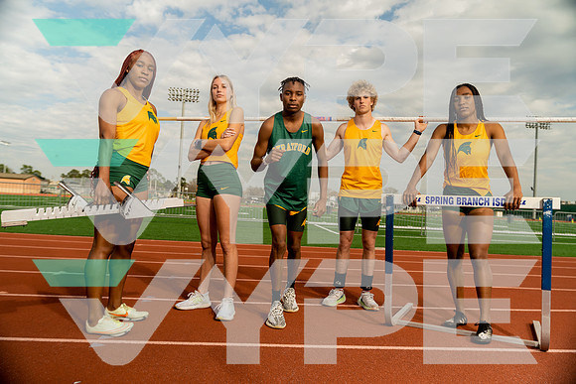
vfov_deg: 49.6
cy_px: 192
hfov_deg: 69.4
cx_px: 288
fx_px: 416
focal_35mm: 26
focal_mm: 26
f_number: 3.5
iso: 250
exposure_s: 1/250
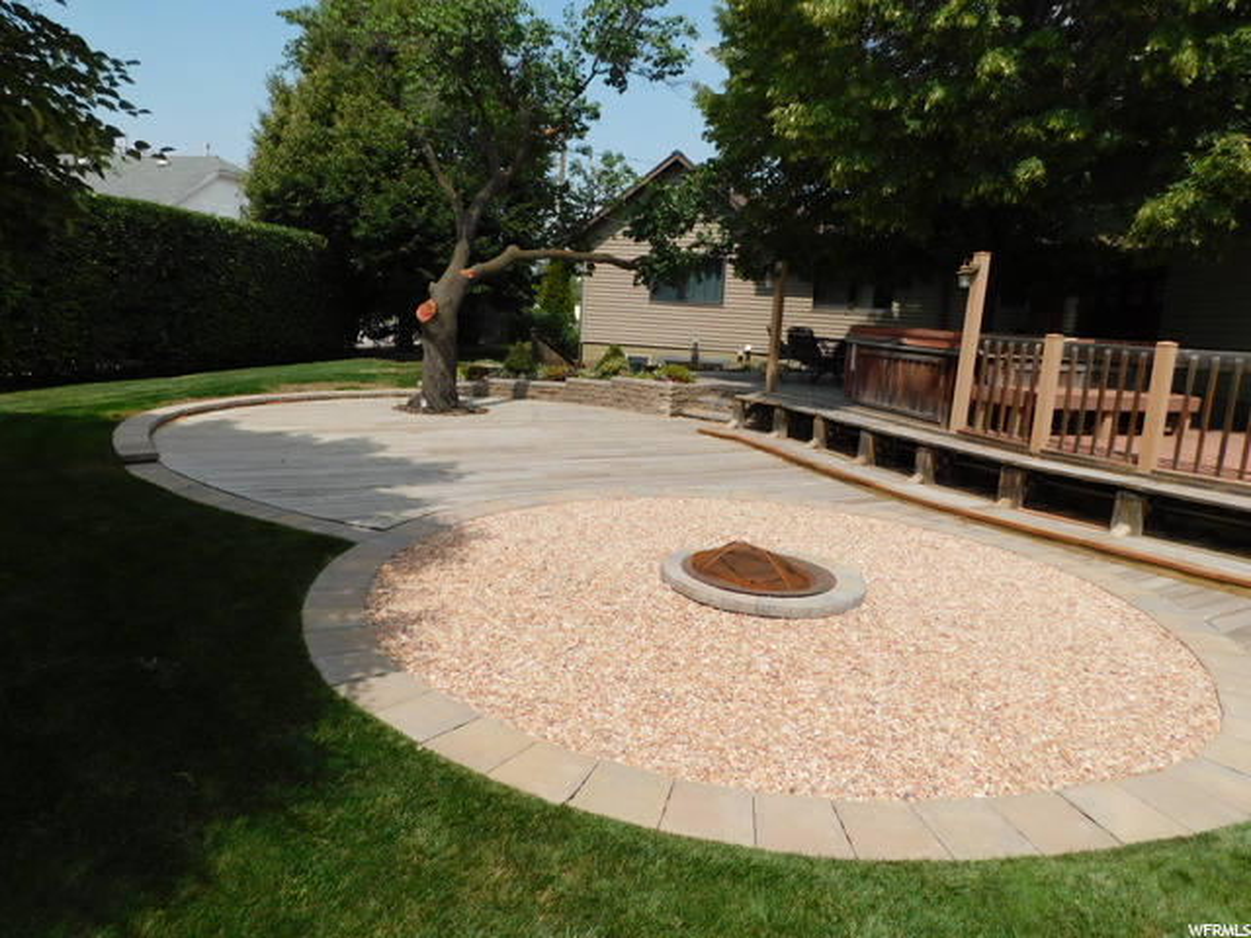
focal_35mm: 23
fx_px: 831
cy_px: 469
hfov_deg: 73.9
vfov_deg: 58.9
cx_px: 626
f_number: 6
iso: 125
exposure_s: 1/500
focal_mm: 4
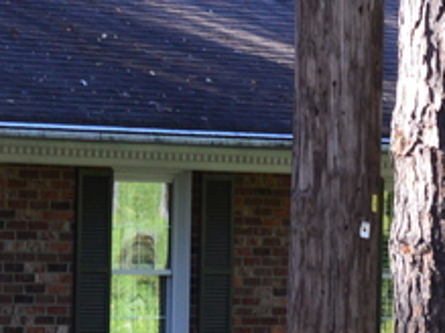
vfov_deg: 3.8
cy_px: 97
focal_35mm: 396
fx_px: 5088
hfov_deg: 4.9
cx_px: 882
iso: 400
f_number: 8
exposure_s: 1/60
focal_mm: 50
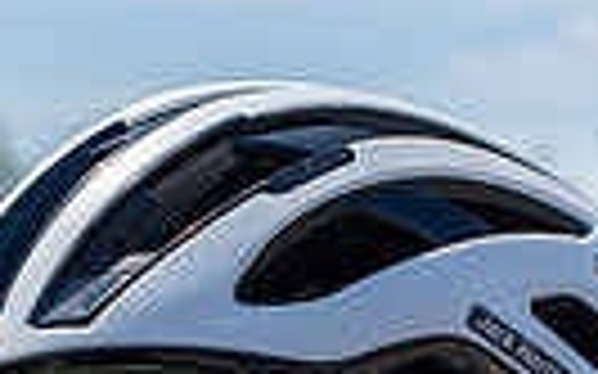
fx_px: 3698
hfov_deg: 9.2
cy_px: 536
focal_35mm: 227
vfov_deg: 5.7
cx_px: 153
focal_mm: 66
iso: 100
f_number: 5.6
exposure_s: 1/500
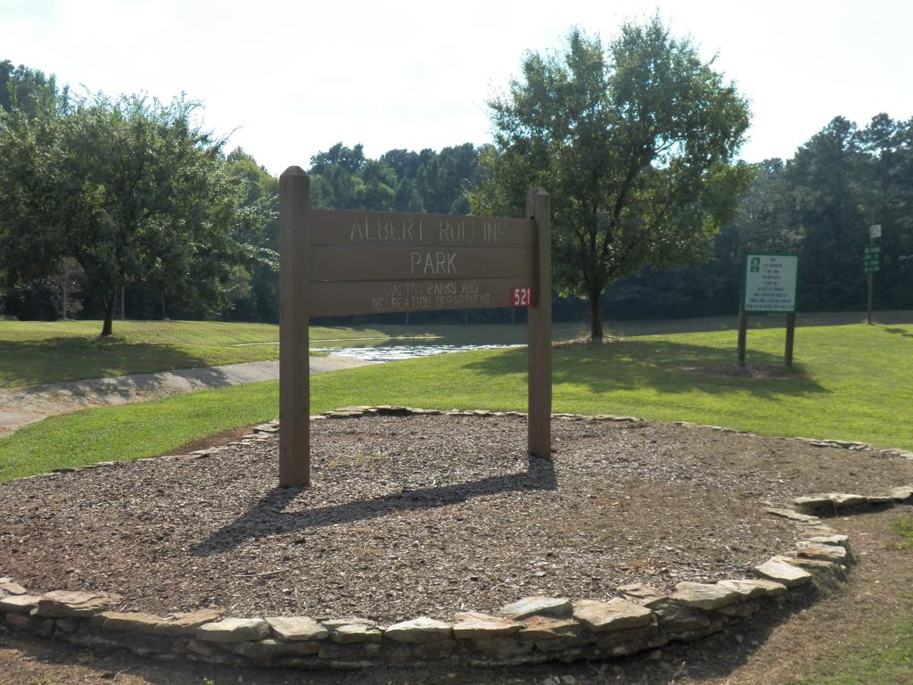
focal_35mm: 44
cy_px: 342
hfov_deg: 42.9
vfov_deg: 32.9
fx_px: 1161
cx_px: 456
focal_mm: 7.9
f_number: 4
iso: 125
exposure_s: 1/1250
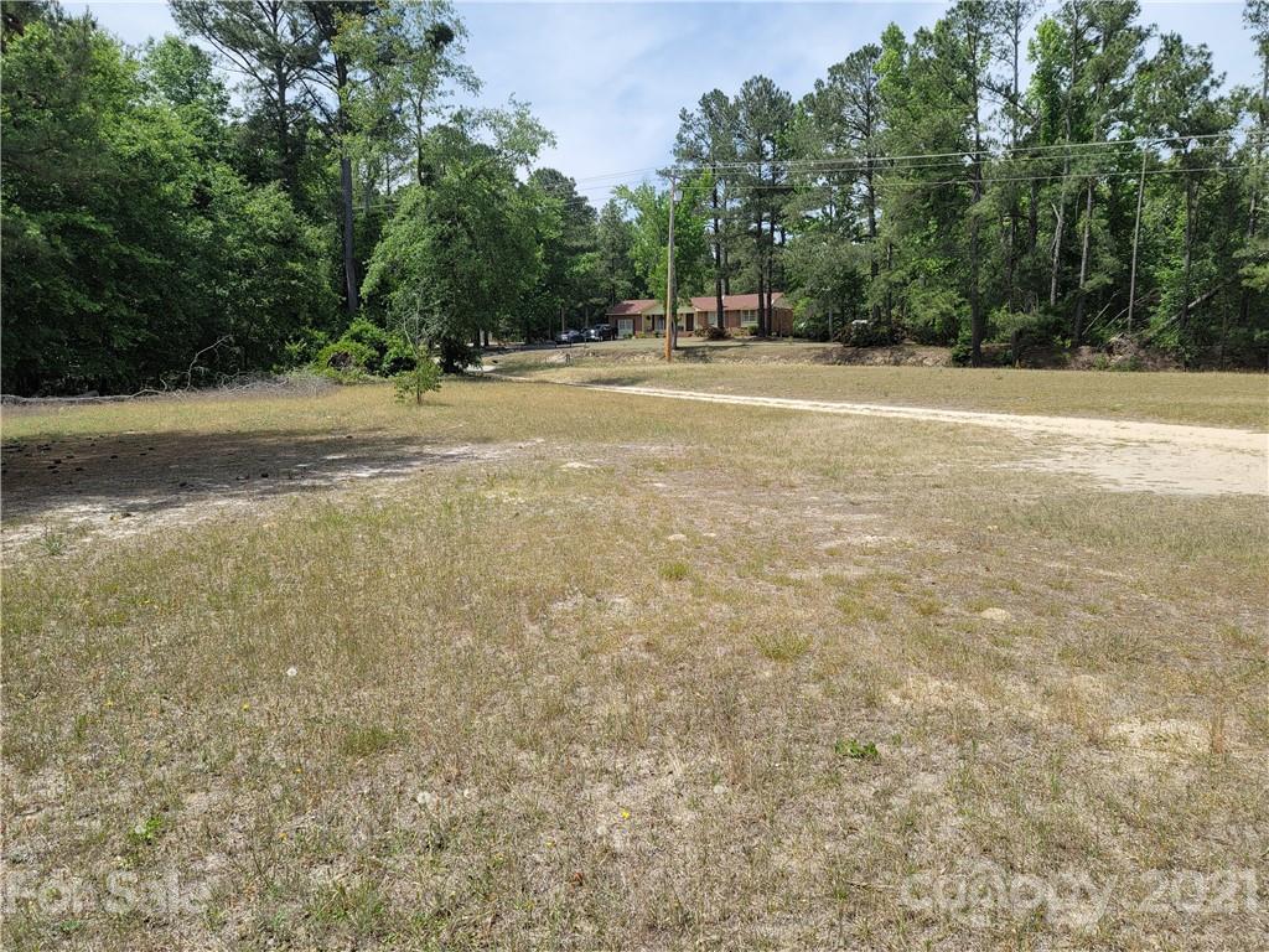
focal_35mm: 25
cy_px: 476
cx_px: 634
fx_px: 916
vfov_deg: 54.9
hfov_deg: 69.4
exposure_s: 1/900
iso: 20
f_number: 1.8
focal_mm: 7
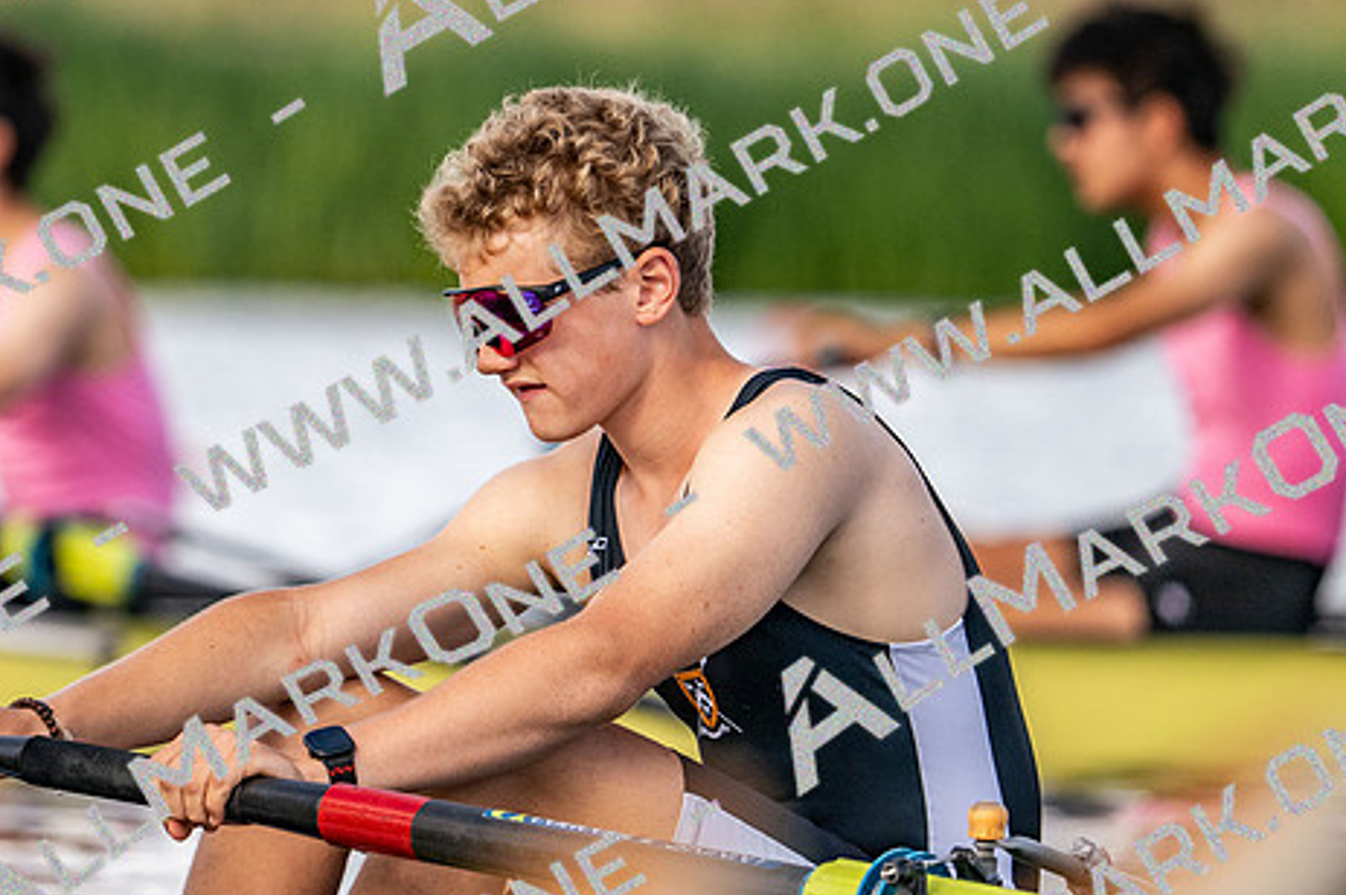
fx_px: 28096
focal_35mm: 752
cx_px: 532
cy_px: 520
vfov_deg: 1.8
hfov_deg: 2.7
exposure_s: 1/2500
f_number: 4.5
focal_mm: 400
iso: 500
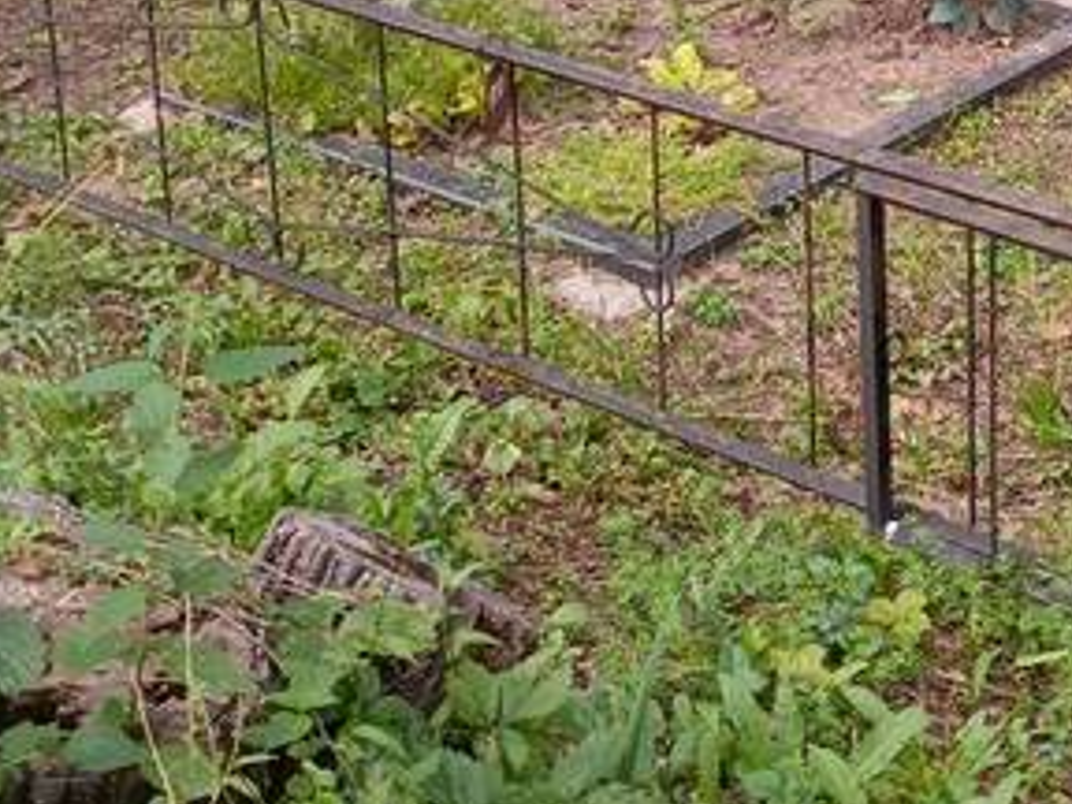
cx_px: 979
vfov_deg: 16.0
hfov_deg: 21.5
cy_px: -123
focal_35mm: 89
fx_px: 2756
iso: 254
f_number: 1.69
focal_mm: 4.76
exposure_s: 1/100
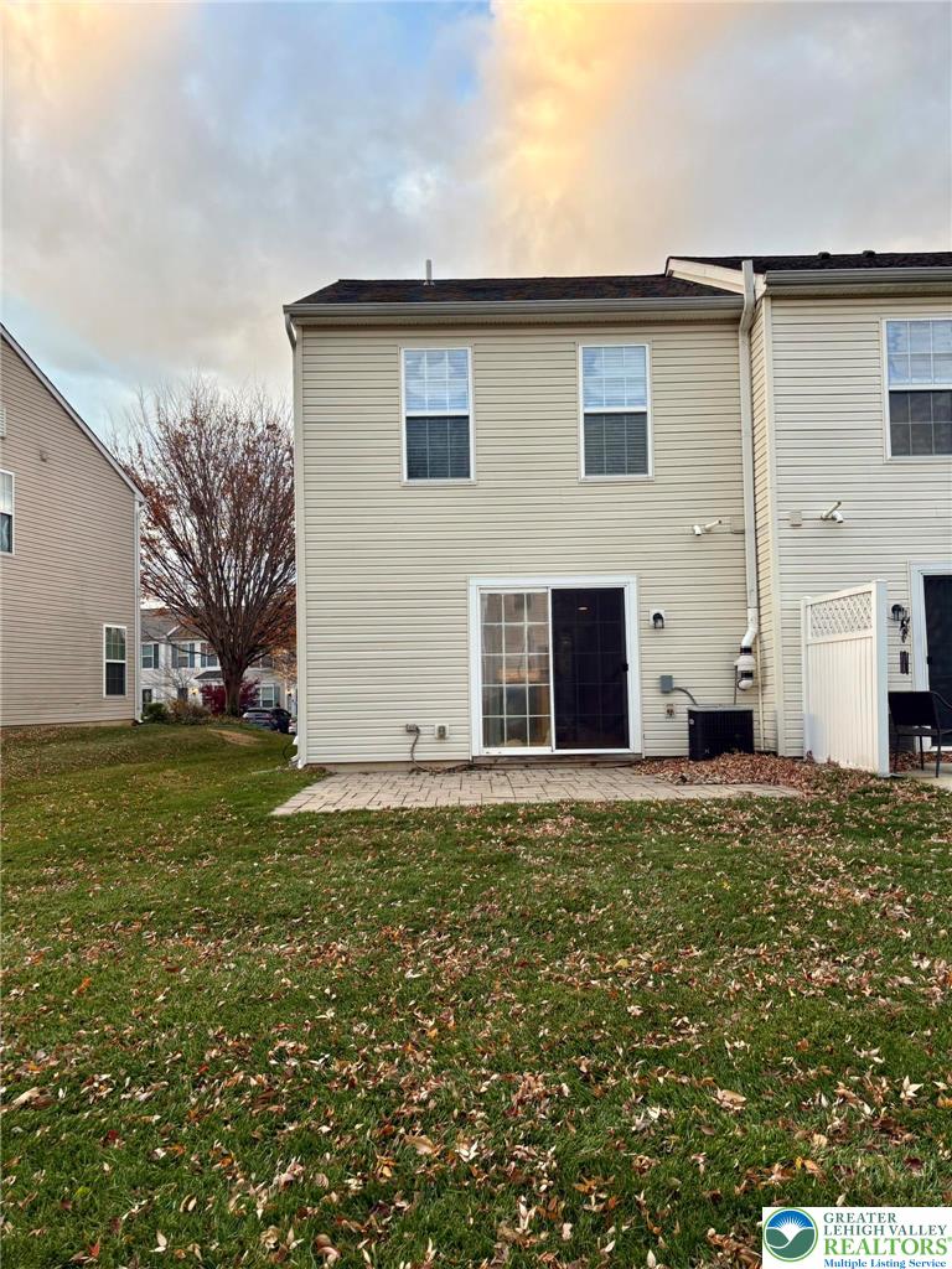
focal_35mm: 26
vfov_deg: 67.3
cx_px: 476
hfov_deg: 53.1
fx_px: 953
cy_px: 634
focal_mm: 5.96
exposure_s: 1/133
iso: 64
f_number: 1.6
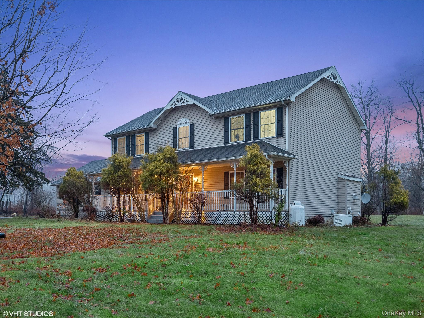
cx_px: 212
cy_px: 159
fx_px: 416
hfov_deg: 54.0
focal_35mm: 34
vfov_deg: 41.8
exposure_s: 1/8
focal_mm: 17
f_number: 4
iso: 800
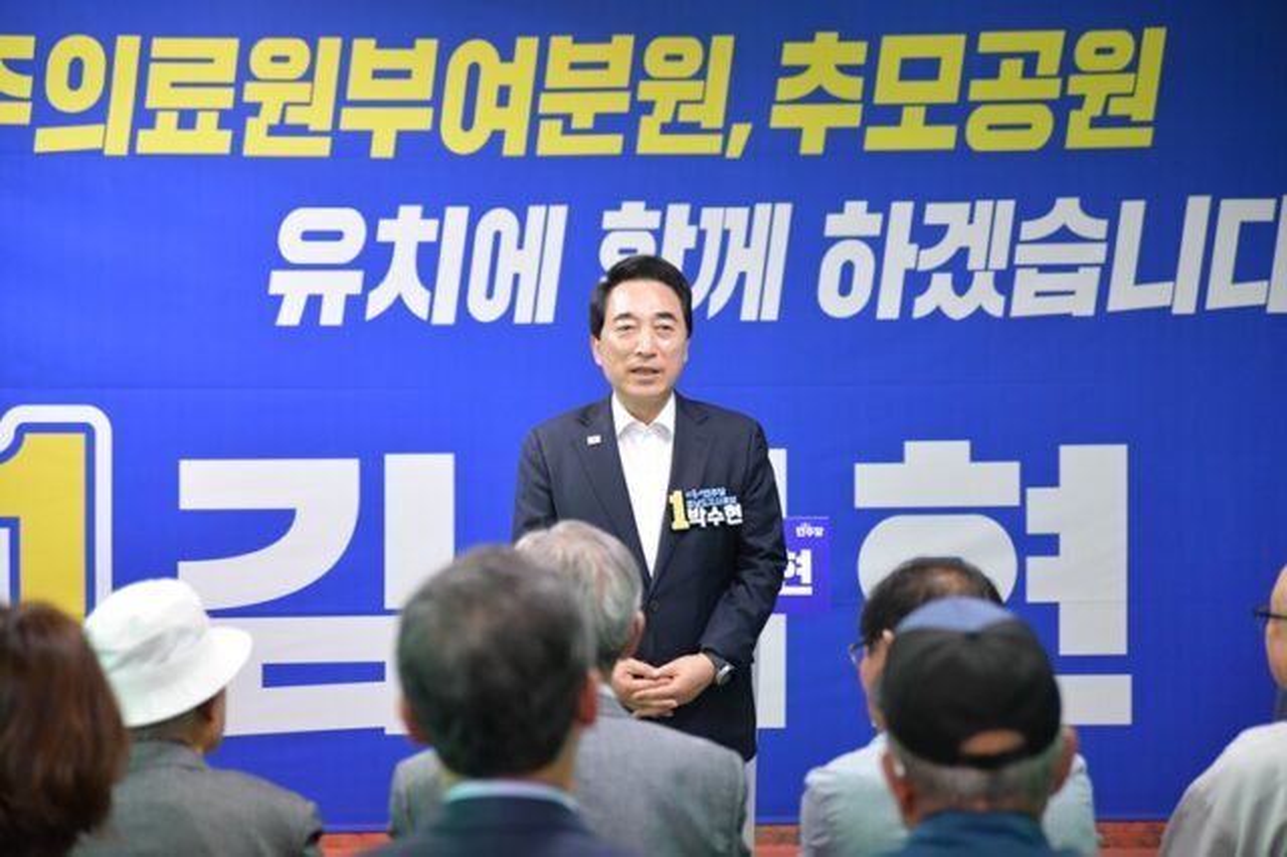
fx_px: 2501
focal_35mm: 70
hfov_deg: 28.9
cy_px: 428
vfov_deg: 19.4
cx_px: 644
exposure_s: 1/320
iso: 3200
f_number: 2.8
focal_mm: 70
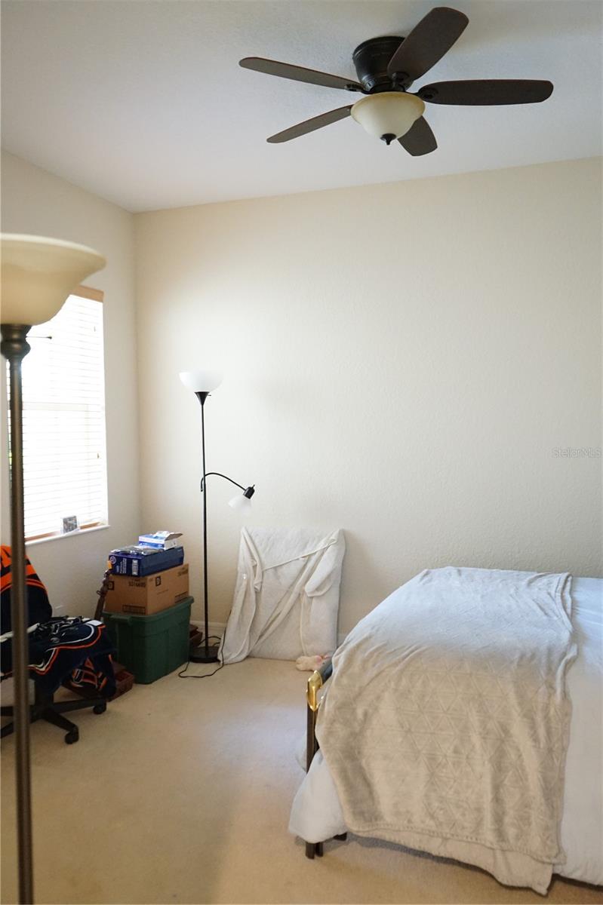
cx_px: 302
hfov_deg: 46.4
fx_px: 704
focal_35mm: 28
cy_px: 452
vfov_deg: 65.5
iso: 6400
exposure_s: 1/25
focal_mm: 28
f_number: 4.5
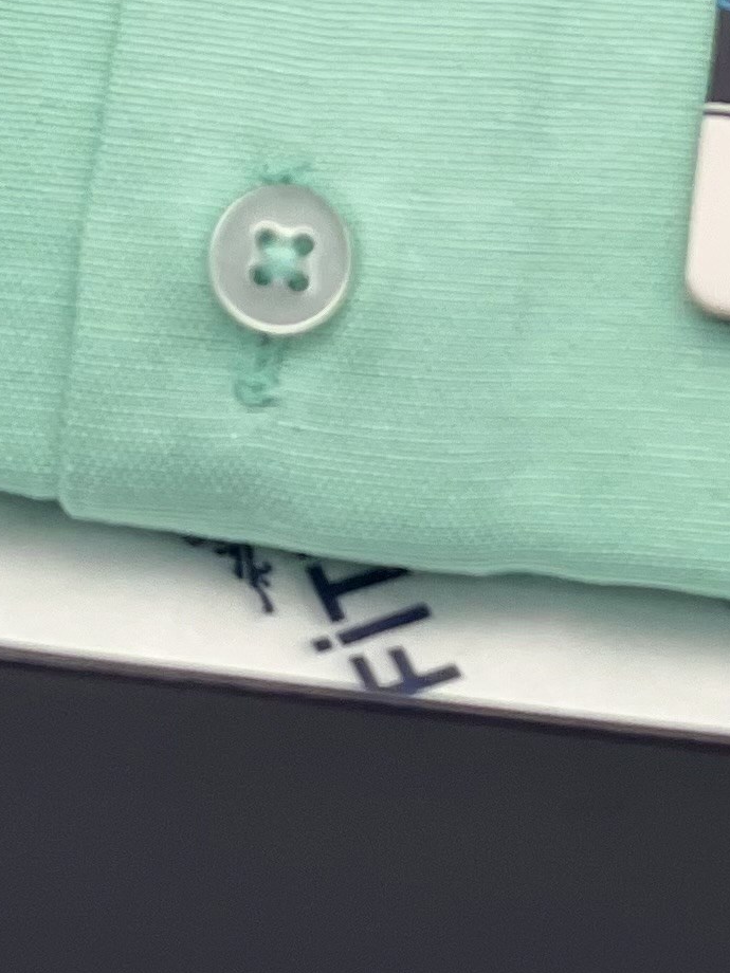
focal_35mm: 228
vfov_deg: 8.3
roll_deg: +1.7
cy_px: -911
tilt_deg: -38.6
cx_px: 406
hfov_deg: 6.5
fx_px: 6411
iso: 25
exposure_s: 1/168
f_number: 2
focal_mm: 6
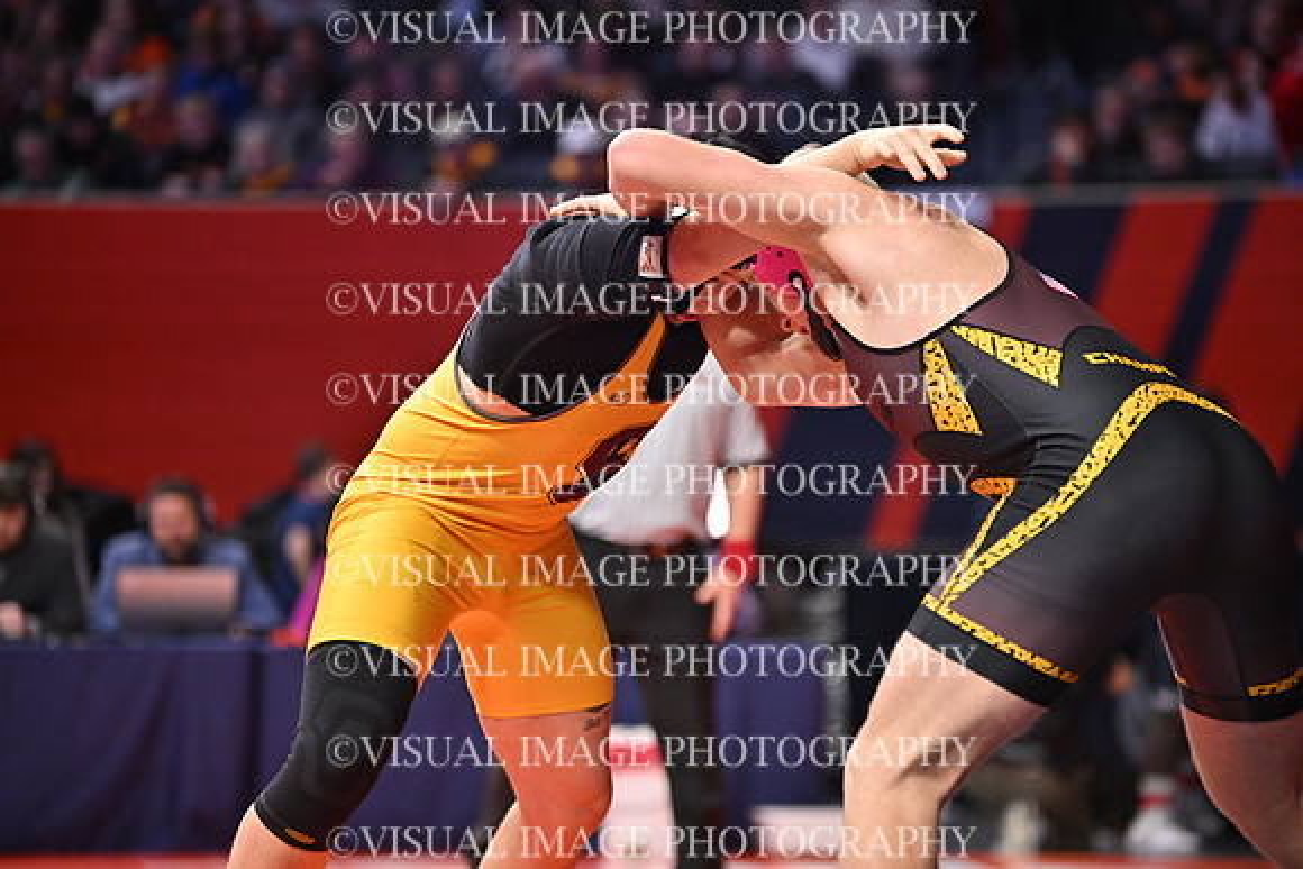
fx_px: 5792
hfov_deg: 12.8
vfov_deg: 8.6
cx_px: 652
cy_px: 434
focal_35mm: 160
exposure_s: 1/1250
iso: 2000
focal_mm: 160
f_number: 2.8
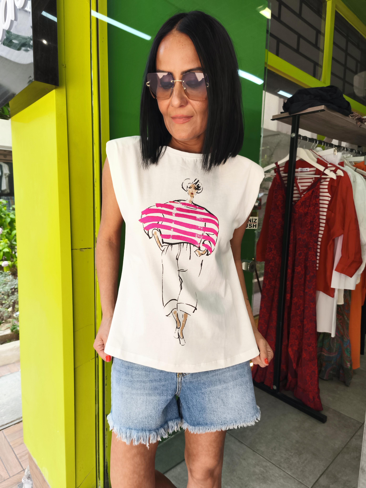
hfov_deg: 58.9
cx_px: 183
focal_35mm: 23
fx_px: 324
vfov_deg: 73.9
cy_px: 244
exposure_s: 1/133
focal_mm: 5.35
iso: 80
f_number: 1.7
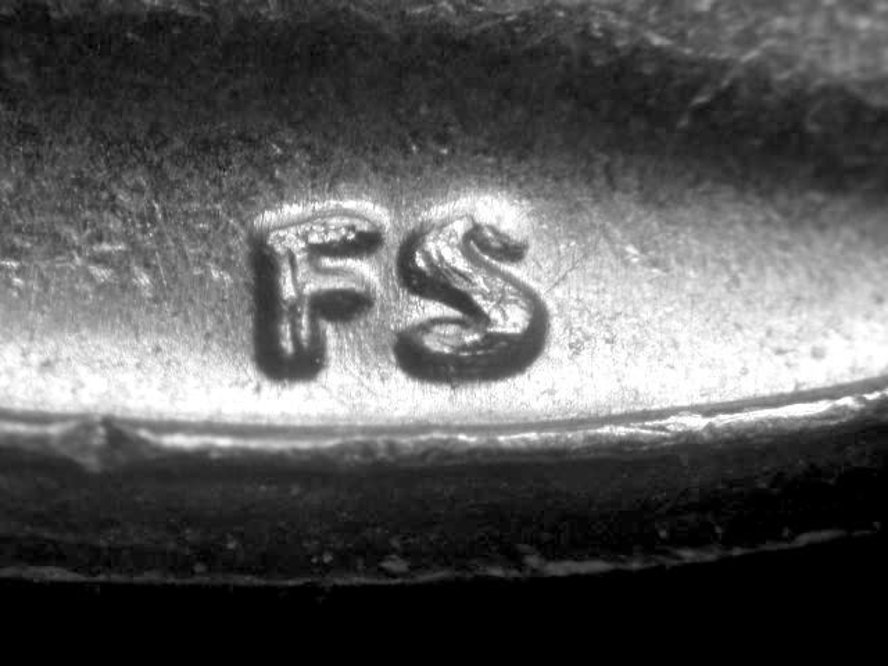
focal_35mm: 139
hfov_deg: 14.2
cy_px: 333
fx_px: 3566
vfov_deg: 10.7
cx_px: 444
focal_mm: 28.9
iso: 100
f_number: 4.8
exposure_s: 1/10.8
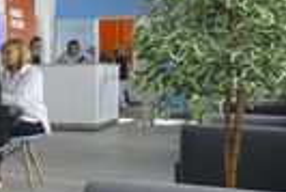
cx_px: -434
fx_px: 763
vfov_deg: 14.3
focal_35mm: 96
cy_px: 107
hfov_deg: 13.7
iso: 200
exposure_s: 1/50
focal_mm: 16
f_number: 7.1
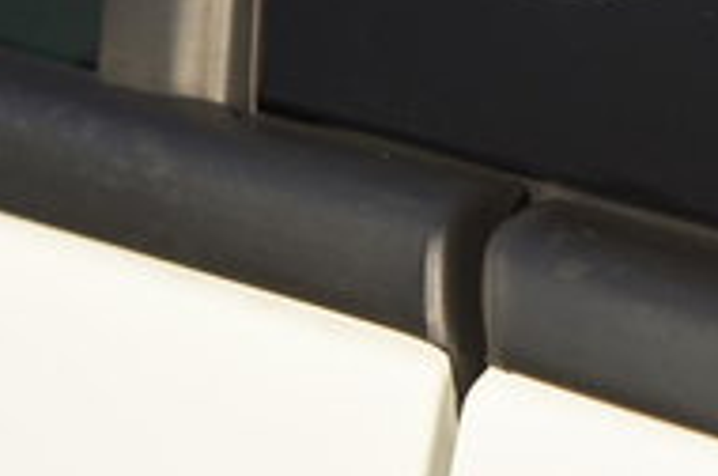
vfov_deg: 5.4
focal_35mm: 253
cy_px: -2
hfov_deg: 8.1
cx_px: 692
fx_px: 5037
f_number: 11
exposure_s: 1/250
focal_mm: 120
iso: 200
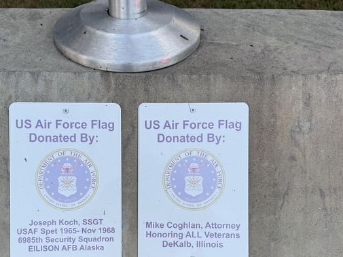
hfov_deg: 48.8
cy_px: 174
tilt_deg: -44.4
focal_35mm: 38
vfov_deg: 37.3
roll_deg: -1.7
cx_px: 143
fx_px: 377
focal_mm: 6.76
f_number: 1.78
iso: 64
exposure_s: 1/187
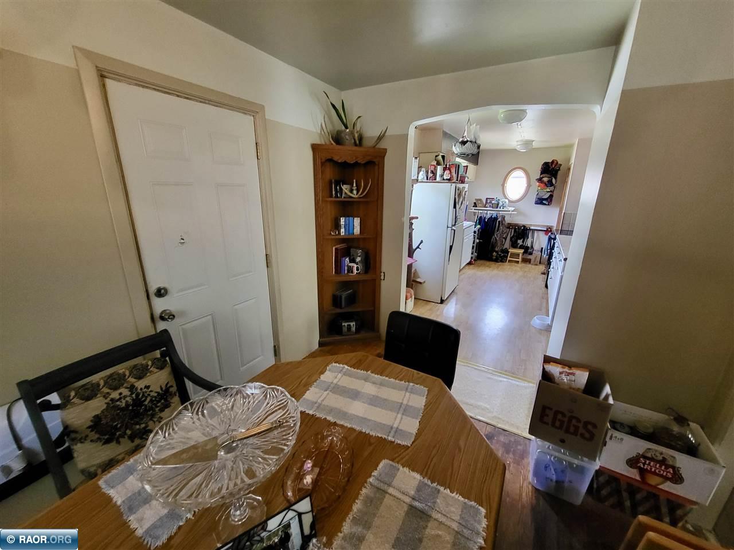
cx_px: 367
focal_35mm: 13
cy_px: 275
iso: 320
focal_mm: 1.74
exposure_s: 1/30
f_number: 2.2
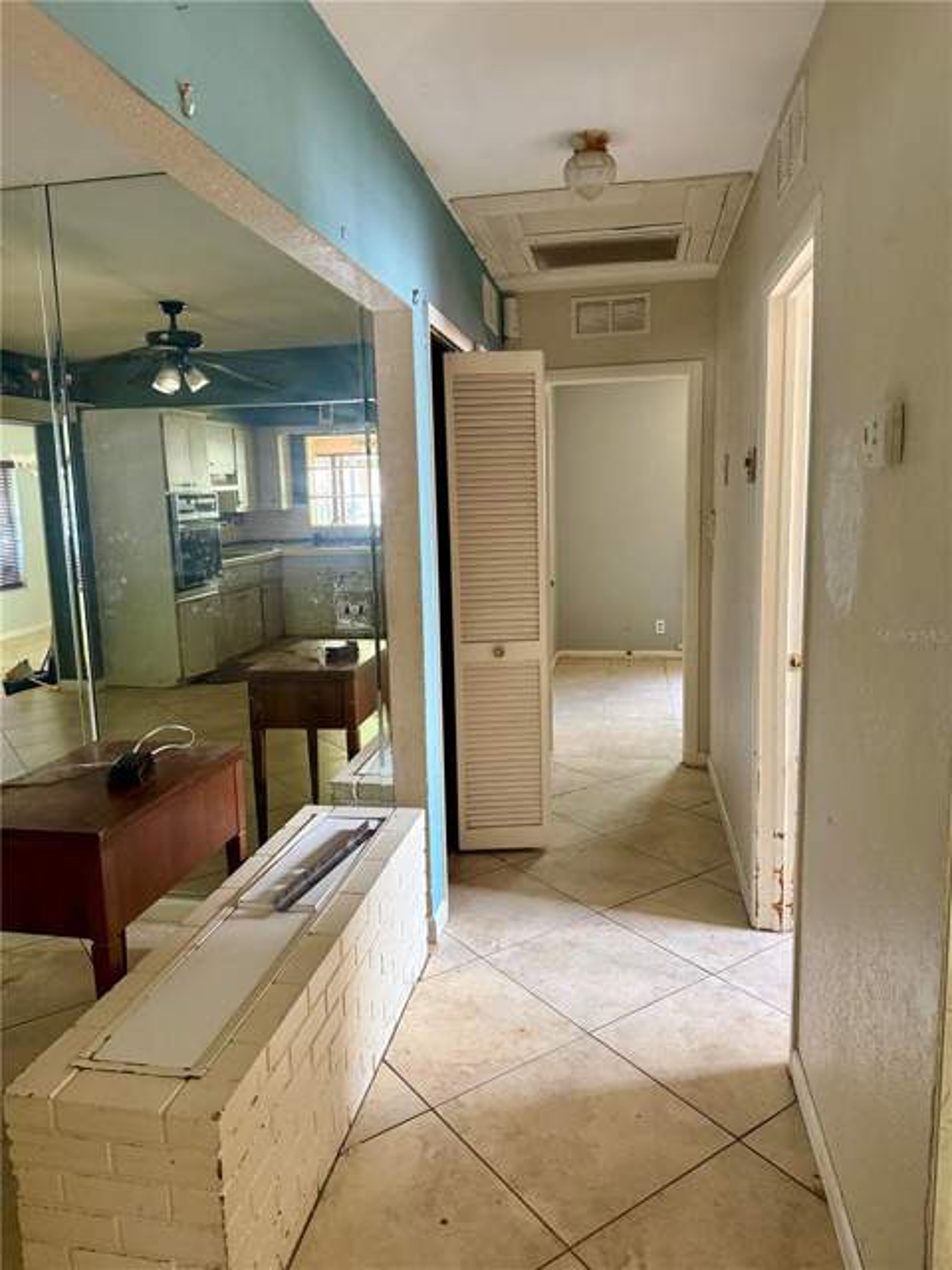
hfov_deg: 56.8
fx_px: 880
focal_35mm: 24
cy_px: 635
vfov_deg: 71.6
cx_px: 476
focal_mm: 6.76
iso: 500
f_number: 1.78
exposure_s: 1/60
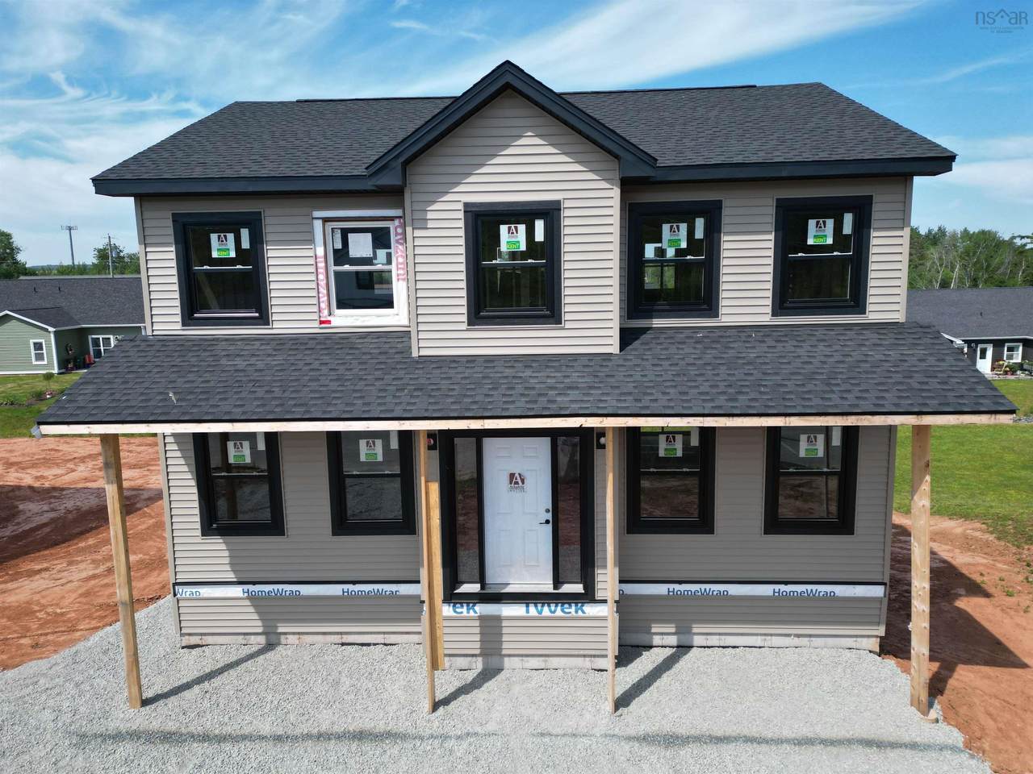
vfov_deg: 56.8
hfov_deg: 71.6
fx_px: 716
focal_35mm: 24
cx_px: 516
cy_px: 387
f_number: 1.7
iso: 120
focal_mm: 6.72
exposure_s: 1/2500
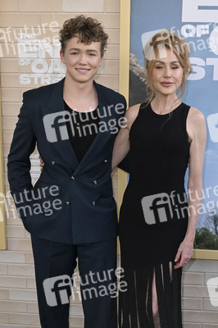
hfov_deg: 33.3
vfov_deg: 48.5
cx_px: 109
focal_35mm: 40
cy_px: 164
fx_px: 364
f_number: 6.3
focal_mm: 40
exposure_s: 1/250
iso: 640
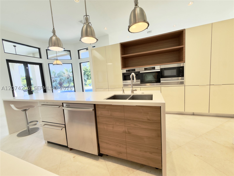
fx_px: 95
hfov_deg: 102.1
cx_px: 117
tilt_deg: -6.2
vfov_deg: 85.7
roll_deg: +3.9
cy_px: 88
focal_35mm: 14
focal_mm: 2.22
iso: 100
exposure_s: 1/120
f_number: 2.2
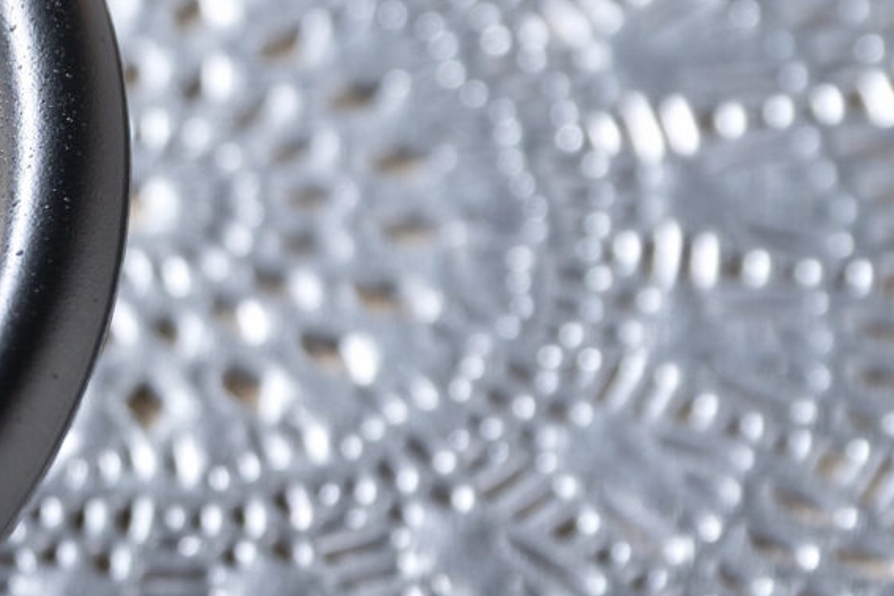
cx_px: -943
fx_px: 11770
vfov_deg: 2.9
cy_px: 263
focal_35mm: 474
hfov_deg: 4.3
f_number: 5.6
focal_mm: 105
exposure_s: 1/200
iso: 100
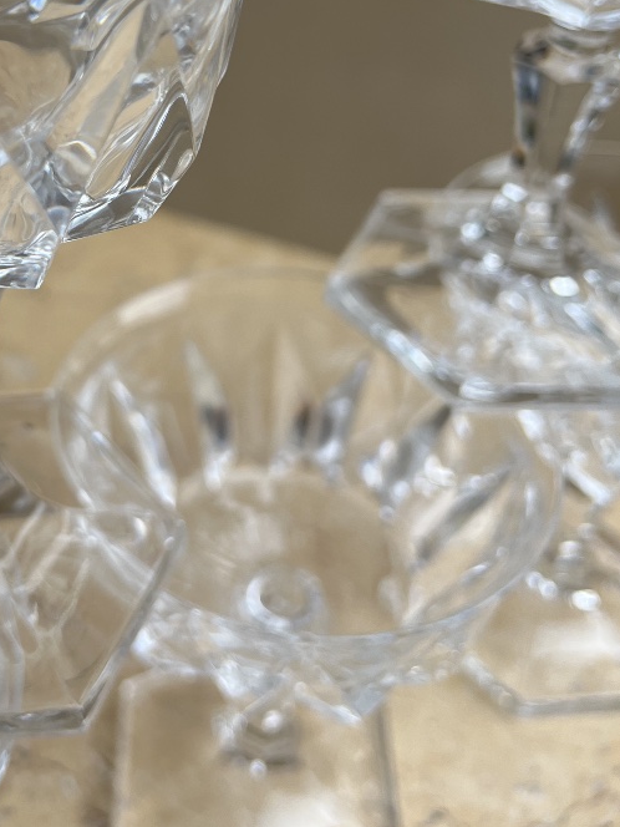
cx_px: 73
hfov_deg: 29.7
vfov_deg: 39.2
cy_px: 192
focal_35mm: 47
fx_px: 1122
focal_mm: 5.7
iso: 50
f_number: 1.5
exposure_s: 1/341
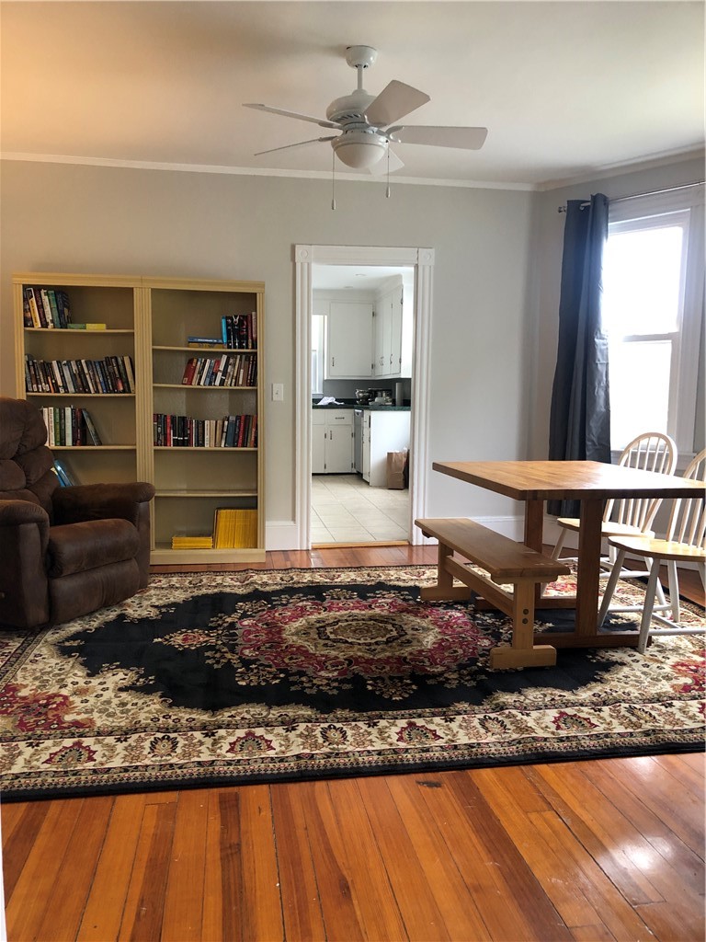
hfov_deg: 49.7
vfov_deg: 63.4
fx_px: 761
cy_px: 471
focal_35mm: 28
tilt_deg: -6.4
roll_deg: -0.4
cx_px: 353
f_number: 1.8
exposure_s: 1/17
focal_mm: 3.99
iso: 40
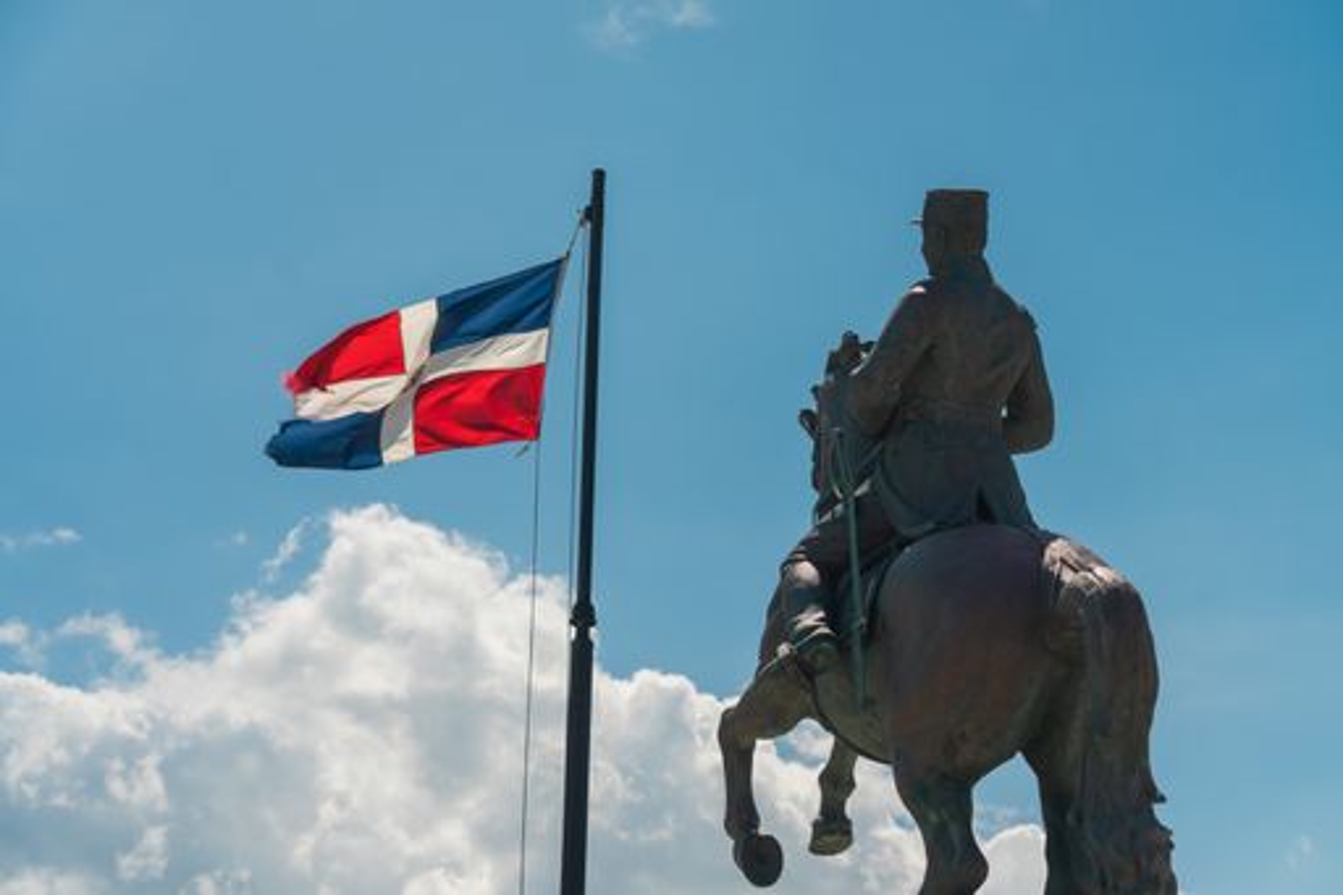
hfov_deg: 35.7
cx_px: 672
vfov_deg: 24.2
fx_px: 2088
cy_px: 448
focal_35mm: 56
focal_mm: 56
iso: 125
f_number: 4
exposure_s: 1/125
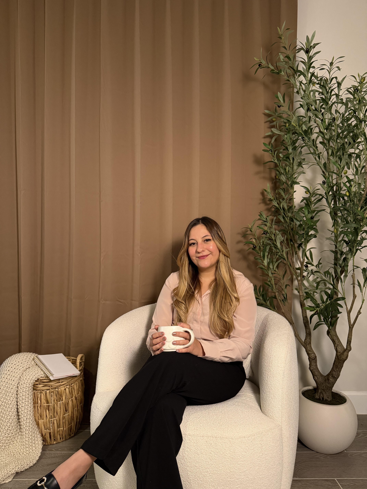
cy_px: 244
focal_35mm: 24
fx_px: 339
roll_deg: -1.4
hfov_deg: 56.8
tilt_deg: -2.0
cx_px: 184
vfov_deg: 71.6
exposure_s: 1/60
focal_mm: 6.76
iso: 500
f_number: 1.78
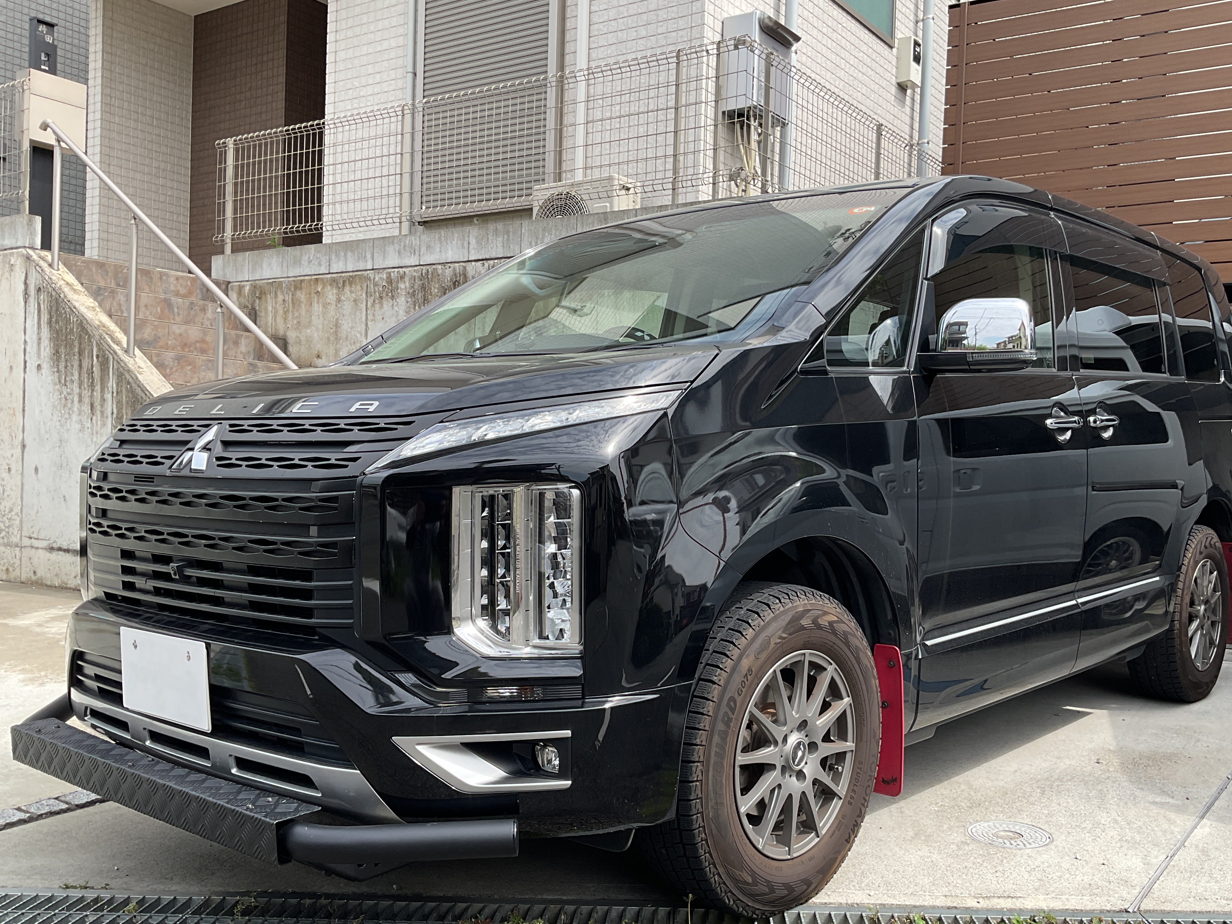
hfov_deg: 53.8
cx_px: 687
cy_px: 516
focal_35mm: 34
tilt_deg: -1.8
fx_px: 1210
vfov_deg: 41.7
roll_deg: -1.2
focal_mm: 3
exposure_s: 1/792
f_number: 1.8
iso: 16
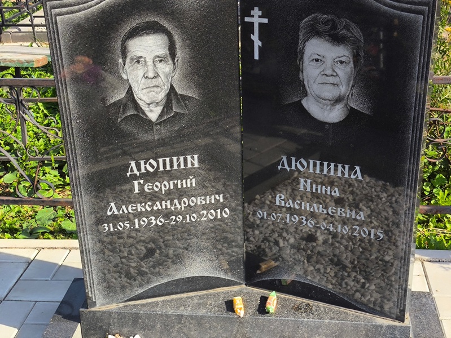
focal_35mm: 50
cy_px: 169
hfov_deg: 38.2
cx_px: 226
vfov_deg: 29.1
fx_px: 652
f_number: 1.7
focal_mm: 4.71
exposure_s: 1/662
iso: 50
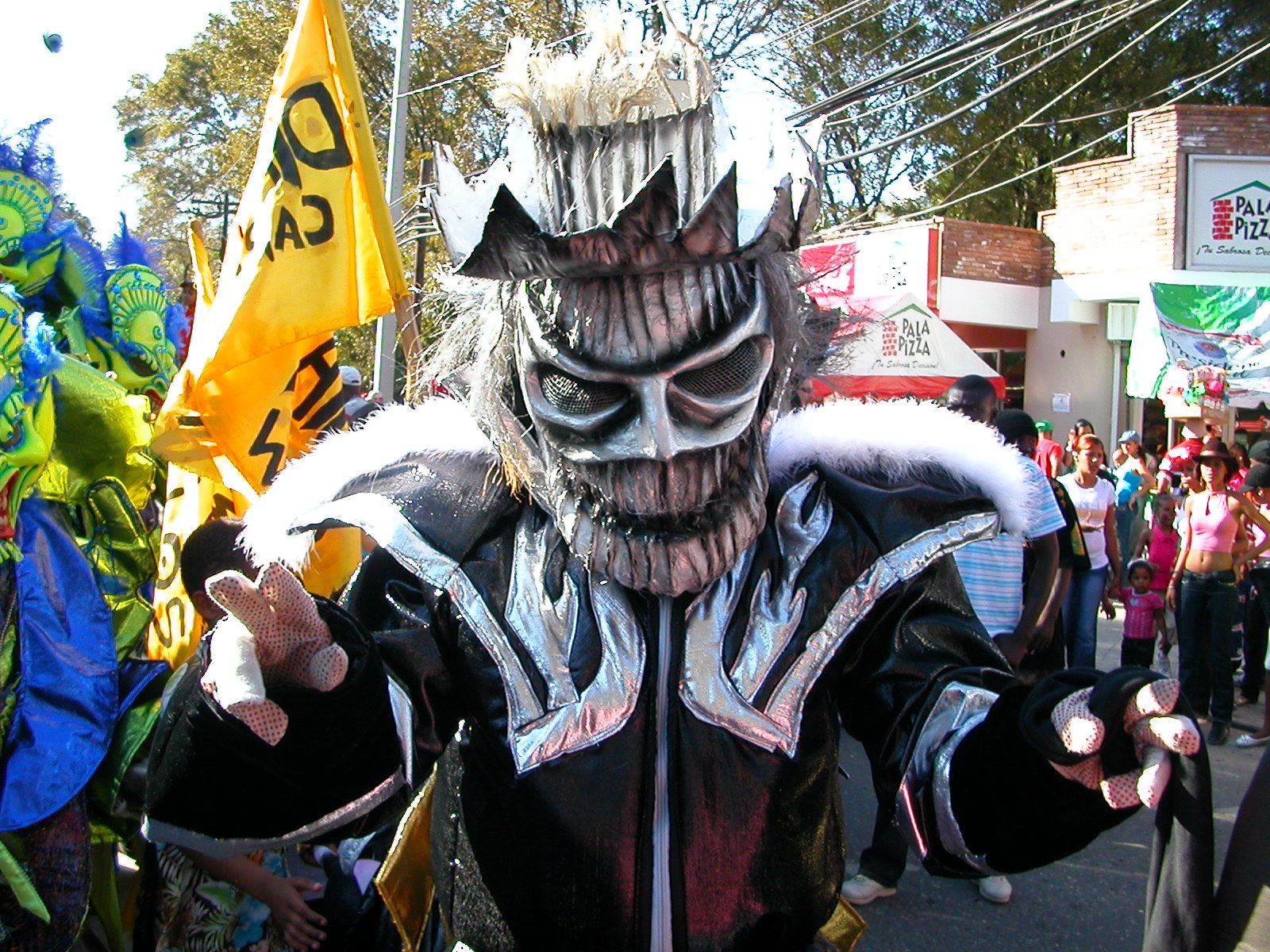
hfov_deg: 50.1
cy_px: 476
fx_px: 1357
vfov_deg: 38.7
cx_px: 635
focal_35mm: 37
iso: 100
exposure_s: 1/328
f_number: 2.7
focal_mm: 5.6
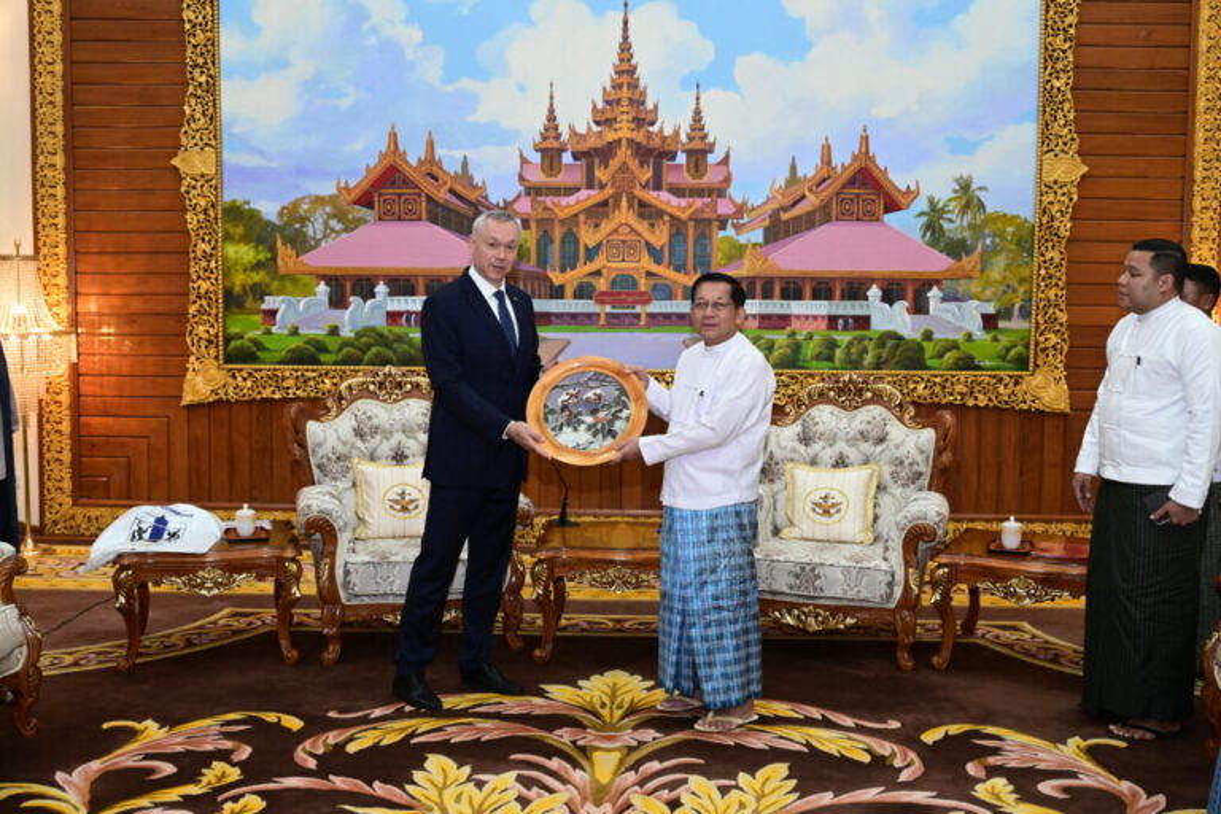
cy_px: 407
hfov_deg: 50.7
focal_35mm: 38
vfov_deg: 35.1
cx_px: 610
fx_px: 1289
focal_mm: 38
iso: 2000
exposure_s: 1/80
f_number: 5.6
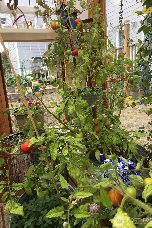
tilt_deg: -11.2
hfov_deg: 42.3
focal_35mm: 31
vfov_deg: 60.3
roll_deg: +3.8
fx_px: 196
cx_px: 76
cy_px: 112
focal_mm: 4.15
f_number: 2.2
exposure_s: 1/330
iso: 25
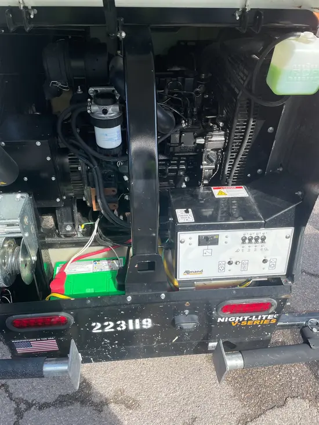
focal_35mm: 26
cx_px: 160
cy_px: 212
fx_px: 319
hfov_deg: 53.1
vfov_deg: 67.3
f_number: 1.6
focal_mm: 4.2
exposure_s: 1/1052
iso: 50
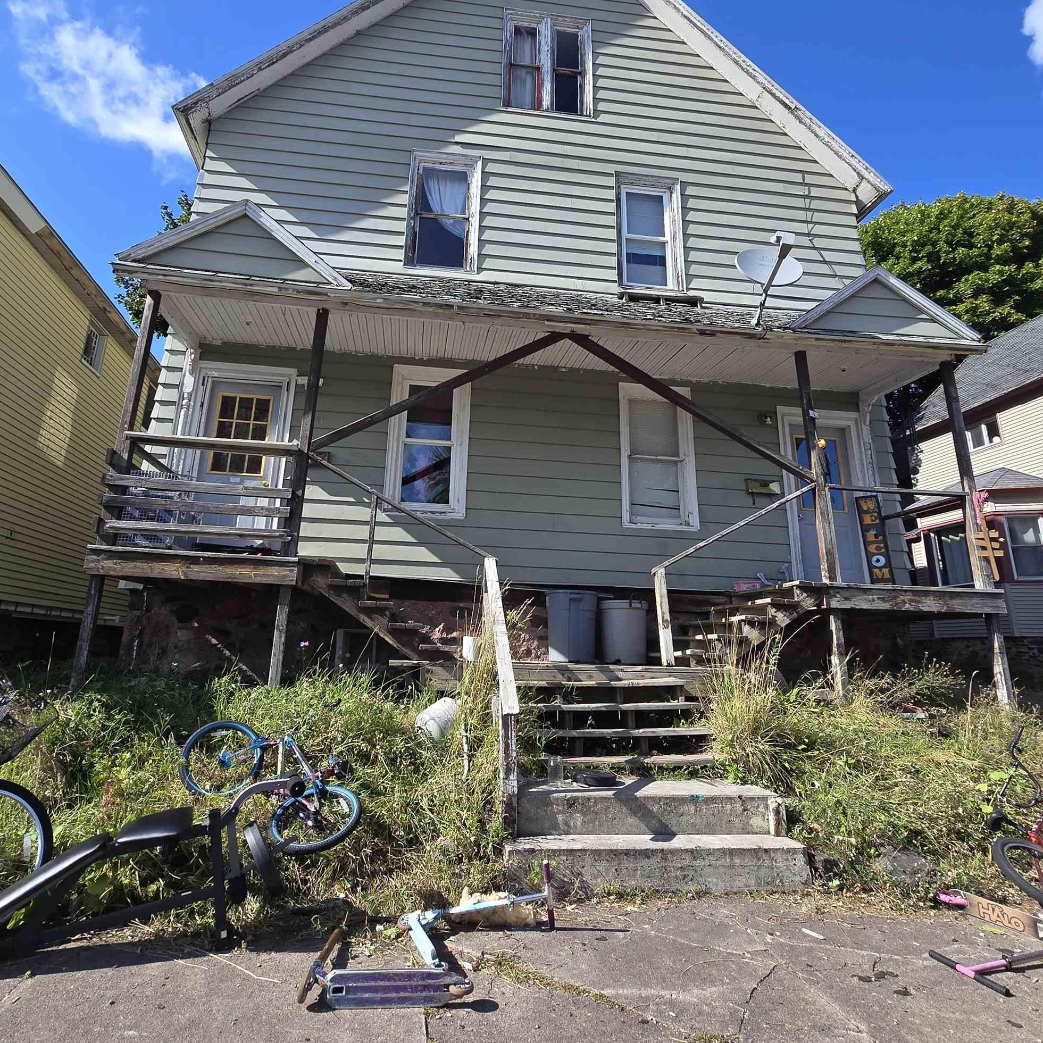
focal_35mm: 18
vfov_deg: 80.2
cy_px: 446
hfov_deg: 80.5
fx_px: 614
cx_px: 472
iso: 50
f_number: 2.2
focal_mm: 2.2
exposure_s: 1/1380
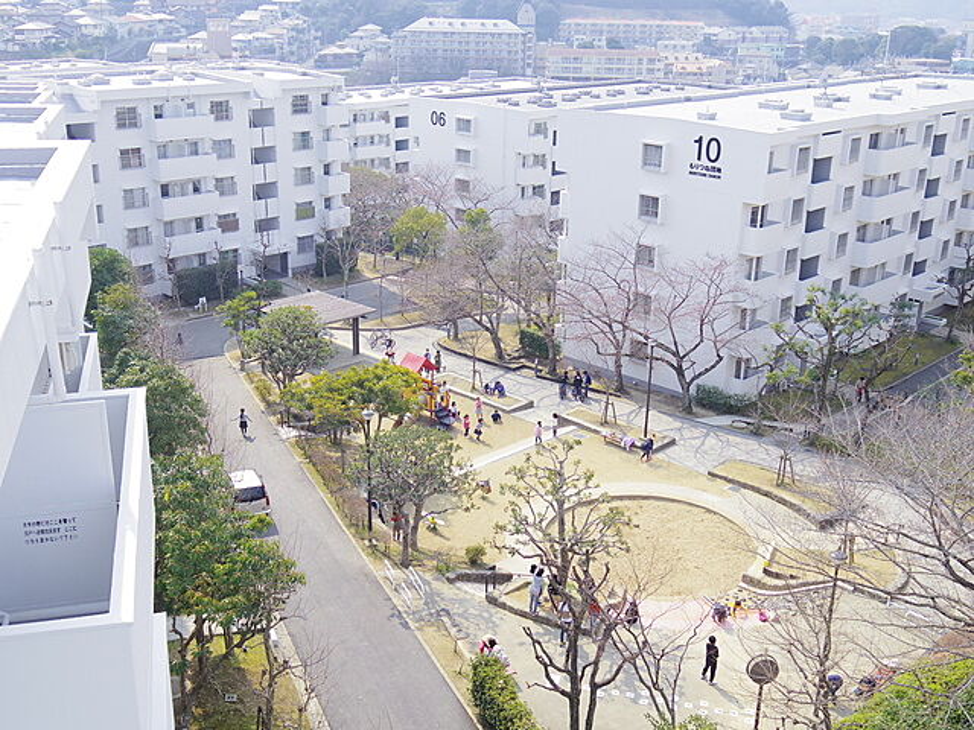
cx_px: 487
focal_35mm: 39
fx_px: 1097
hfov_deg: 47.9
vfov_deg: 36.8
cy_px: 365
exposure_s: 1/1000
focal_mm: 8.5
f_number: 3.2
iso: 200
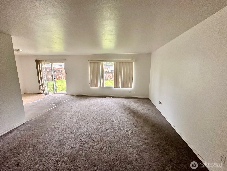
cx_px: 114
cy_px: 86
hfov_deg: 102.1
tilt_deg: -9.4
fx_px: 92
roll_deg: -0.4
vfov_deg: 85.7
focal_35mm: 14
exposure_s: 1/85
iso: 320
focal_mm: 2.22
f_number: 2.2
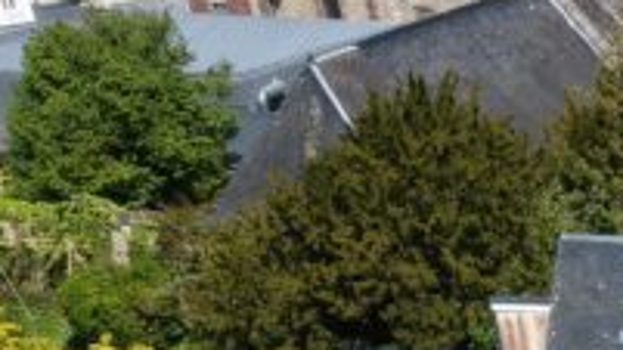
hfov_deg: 13.0
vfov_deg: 8.4
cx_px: 1407
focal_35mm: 133
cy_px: 827
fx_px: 2197
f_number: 1.8
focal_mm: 8.67
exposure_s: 1/4000
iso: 130
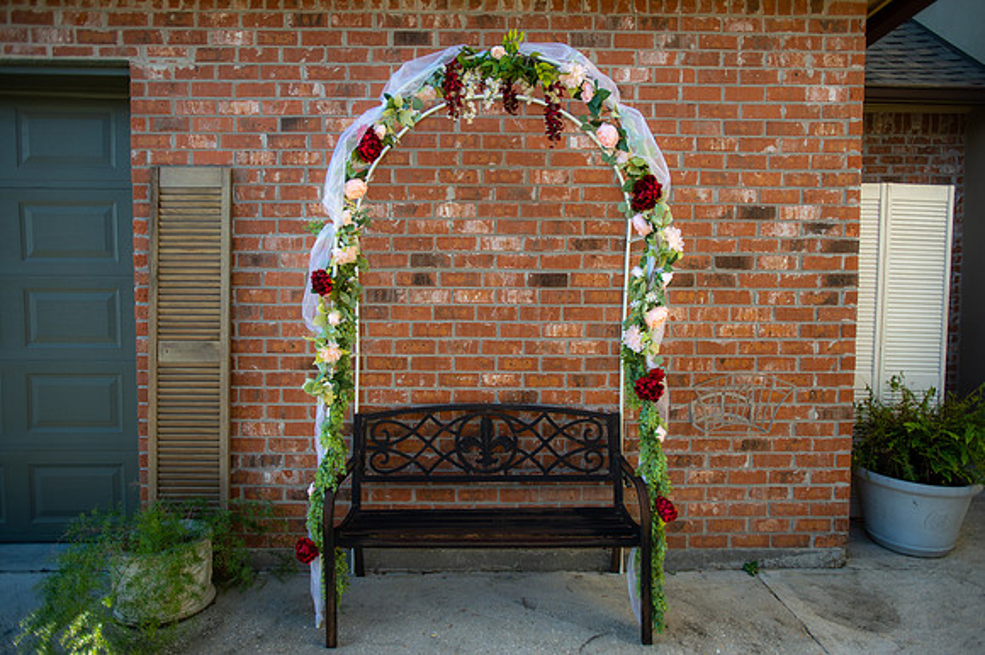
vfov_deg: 57.2
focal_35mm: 22
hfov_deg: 78.6
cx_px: 492
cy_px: 328
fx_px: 602
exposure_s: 1/1000
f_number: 2.8
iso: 250
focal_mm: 22
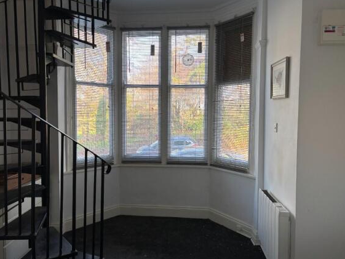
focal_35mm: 27
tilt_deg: -3.6
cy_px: 131
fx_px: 269
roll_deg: +0.2
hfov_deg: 65.3
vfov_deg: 51.4
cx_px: 168
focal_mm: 5.96
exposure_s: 1/121
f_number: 1.6
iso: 80
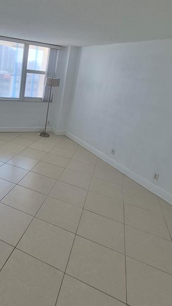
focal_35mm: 24
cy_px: 117
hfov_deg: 44.1
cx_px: 22
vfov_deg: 75.1
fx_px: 195
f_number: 2.2
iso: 64
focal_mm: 1.74
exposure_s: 1/120
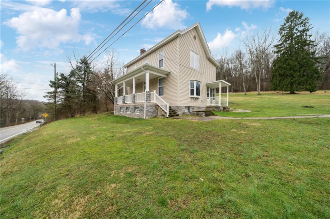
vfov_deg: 89.9
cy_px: 110
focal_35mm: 12
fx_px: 110
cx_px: 165
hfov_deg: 112.7
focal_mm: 12
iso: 50
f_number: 11
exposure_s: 1/6
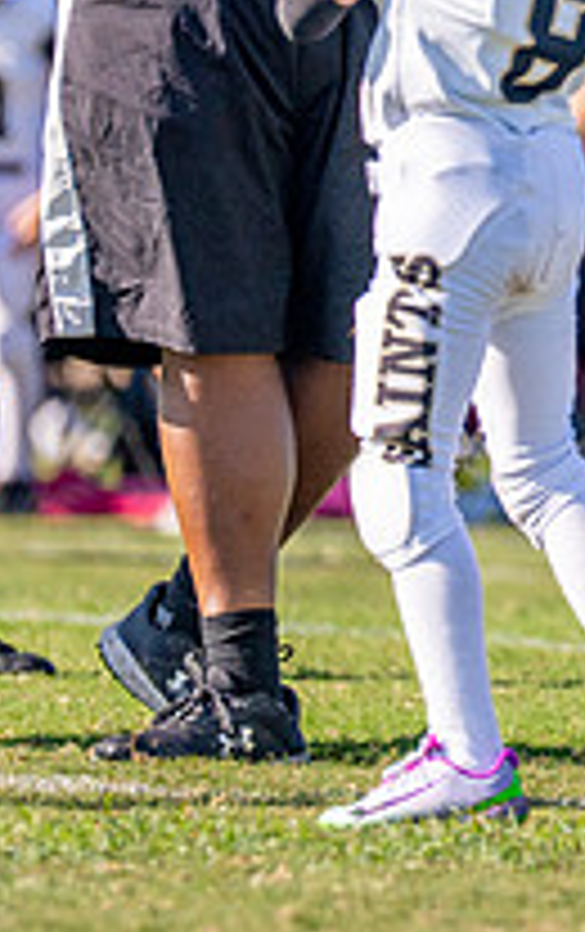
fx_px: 22345
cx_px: 992
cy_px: -8
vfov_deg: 2.4
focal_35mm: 879
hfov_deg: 1.5
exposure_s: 1/4000
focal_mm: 200
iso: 250
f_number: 2.8
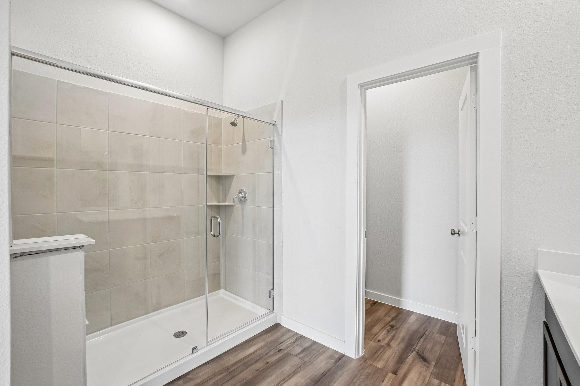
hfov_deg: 100.4
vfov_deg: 77.3
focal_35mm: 15
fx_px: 242
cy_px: 193
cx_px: 290
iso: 400
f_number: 8
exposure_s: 1/15
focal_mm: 10
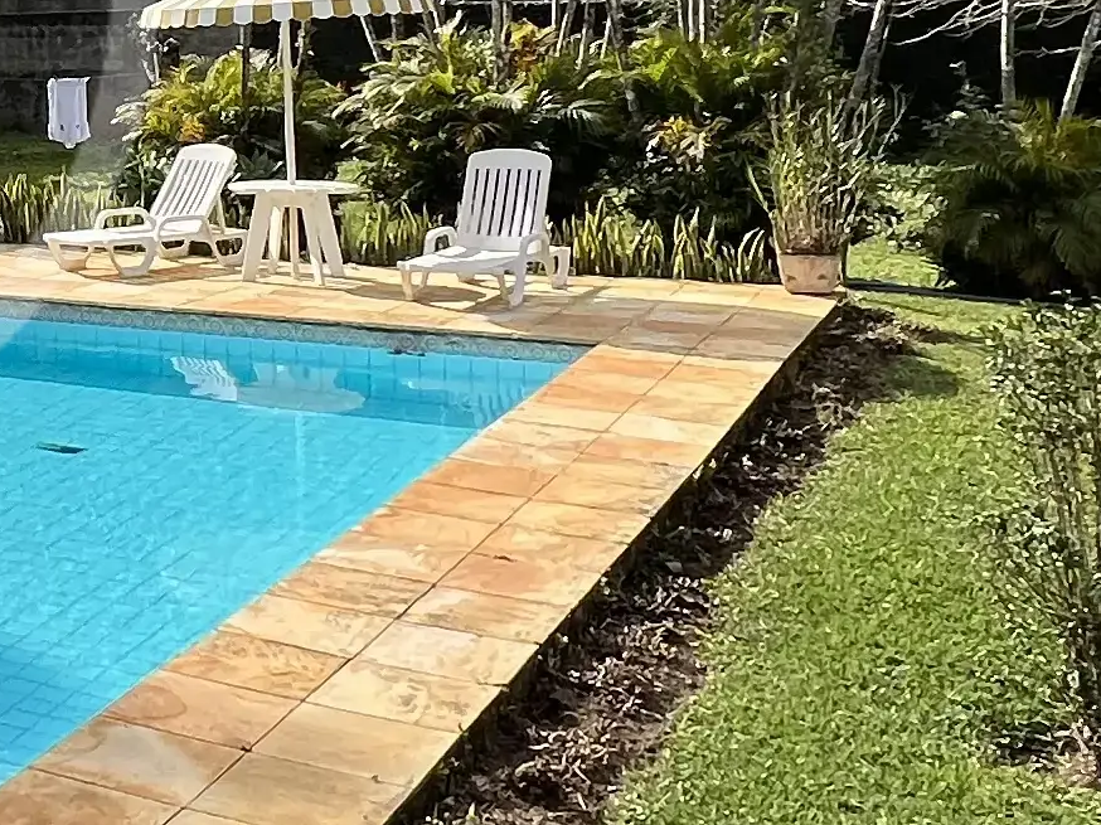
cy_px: -16
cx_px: -339
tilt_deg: -1.5
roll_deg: +1.7
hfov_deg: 27.0
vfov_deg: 23.3
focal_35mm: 60
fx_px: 1908
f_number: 1.8
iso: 32
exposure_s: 1/1597
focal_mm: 1.57
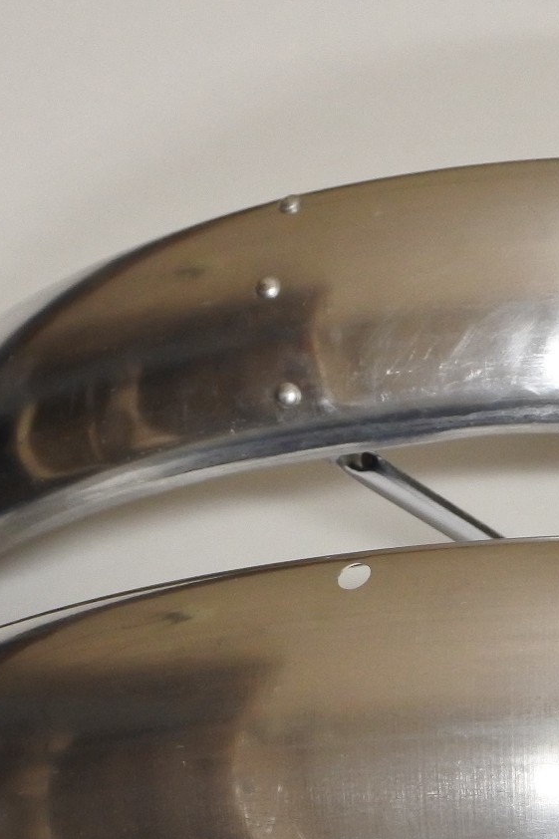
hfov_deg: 19.0
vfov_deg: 28.8
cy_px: 639
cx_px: 603
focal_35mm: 69
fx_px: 1608
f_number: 3.8
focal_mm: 11.2
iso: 800
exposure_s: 1/80
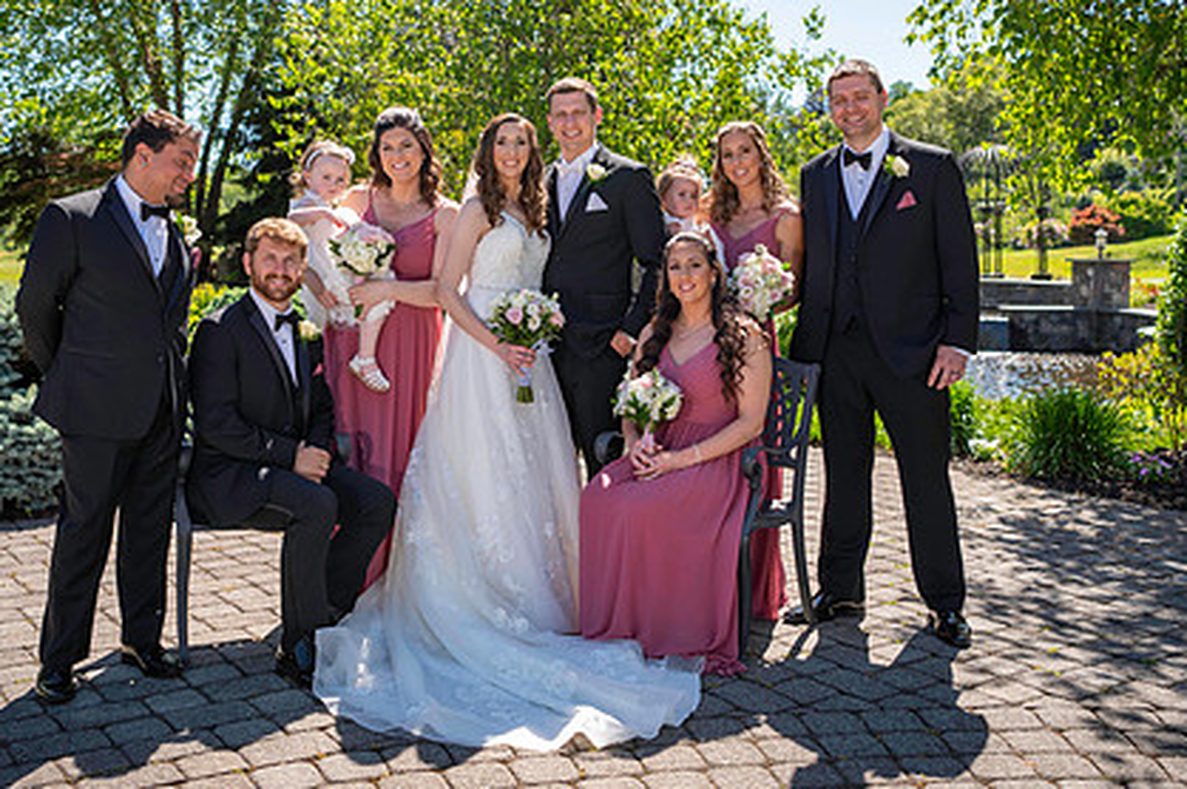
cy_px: 292
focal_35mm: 43
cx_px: 545
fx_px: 1417
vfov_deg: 31.0
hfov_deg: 45.4
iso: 100
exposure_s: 1/1600
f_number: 3.2
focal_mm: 31
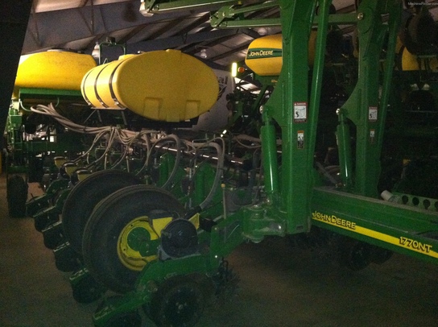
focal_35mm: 35
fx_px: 442
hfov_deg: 52.7
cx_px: 219
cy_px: 164
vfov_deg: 40.6
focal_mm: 3.85
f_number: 2.8
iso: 1000
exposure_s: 1/15
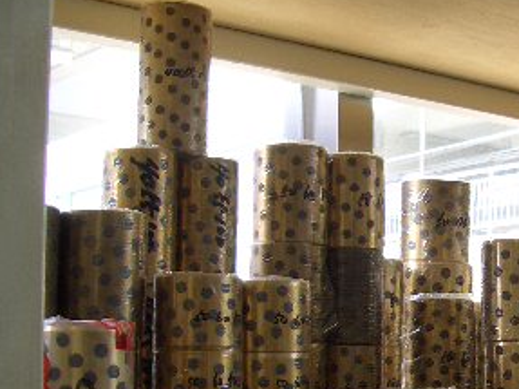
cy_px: 322
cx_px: 564
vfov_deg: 18.7
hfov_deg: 23.5
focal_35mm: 78
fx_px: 1169
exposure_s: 1/60
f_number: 2.6
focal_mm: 5.8
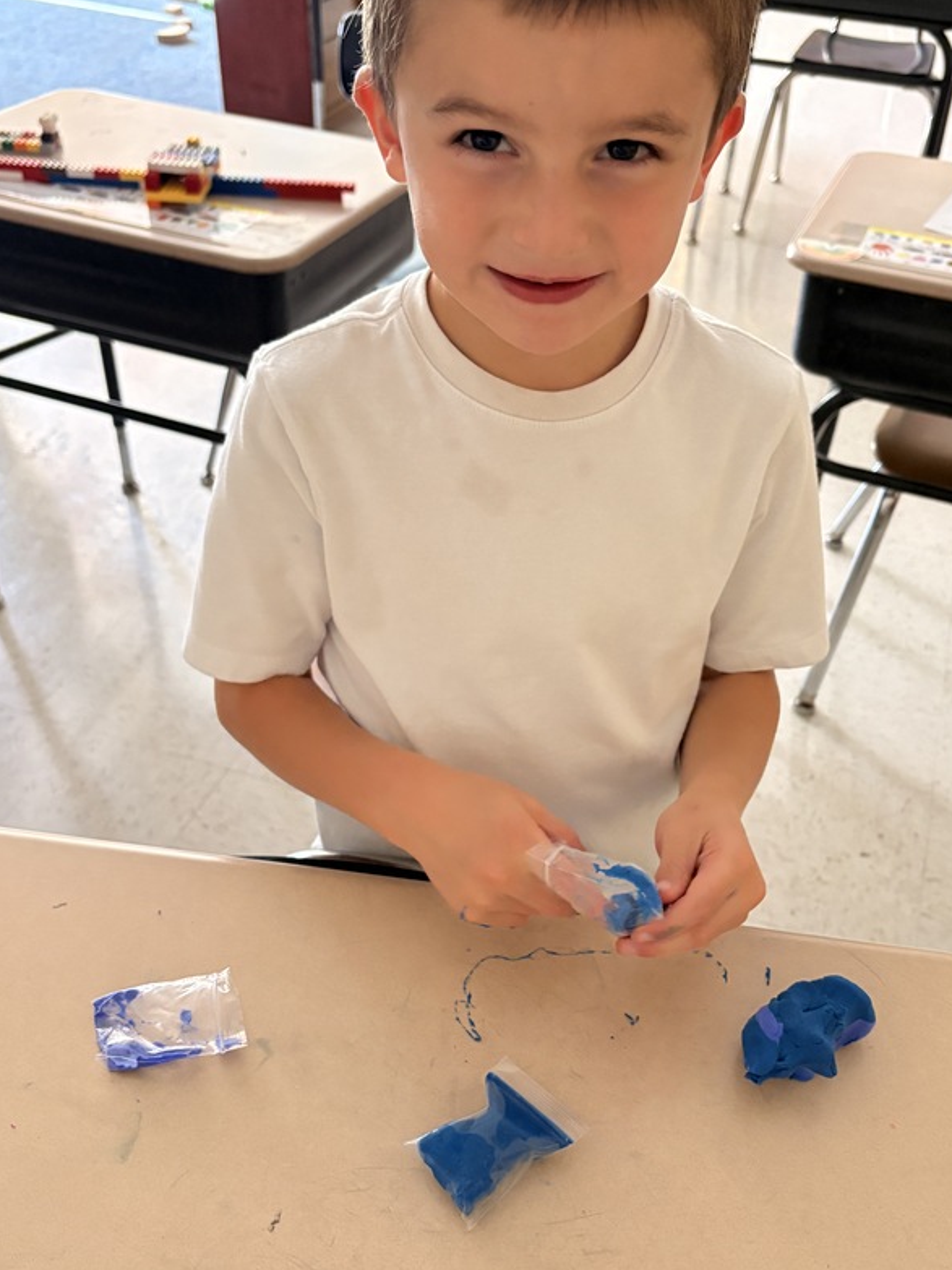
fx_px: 1247
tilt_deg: -39.2
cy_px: 662
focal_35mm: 34
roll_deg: -1.8
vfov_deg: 53.9
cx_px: 503
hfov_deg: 41.8
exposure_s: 1/60
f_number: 1.6
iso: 500
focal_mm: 5.96
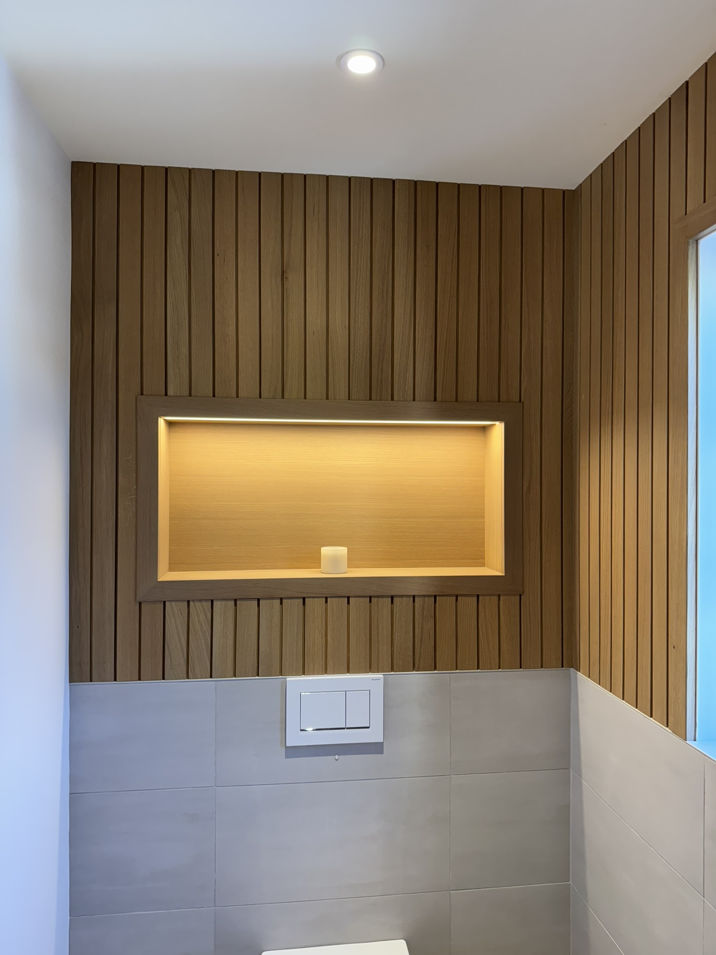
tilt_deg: -2.1
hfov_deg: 56.8
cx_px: 358
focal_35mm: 24
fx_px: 662
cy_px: 478
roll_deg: +0.5
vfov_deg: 71.6
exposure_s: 1/120
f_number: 1.78
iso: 160
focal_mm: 6.76
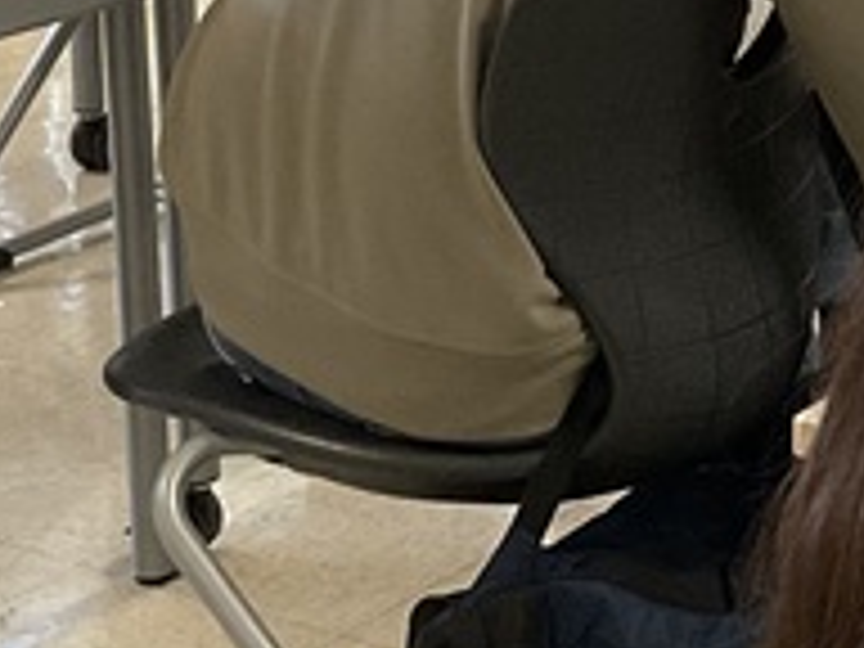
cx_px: 1341
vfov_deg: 9.3
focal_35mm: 155
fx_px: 3869
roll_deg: +0.8
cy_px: -369
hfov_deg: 12.1
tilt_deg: -10.5
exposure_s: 1/60
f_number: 1.8
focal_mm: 3
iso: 80
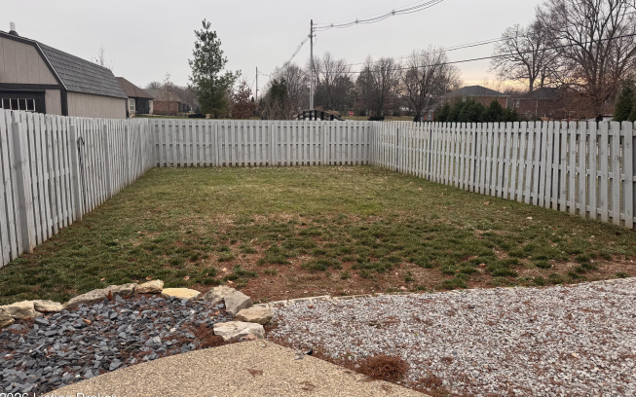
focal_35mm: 26
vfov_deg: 47.5
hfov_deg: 70.4
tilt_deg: -8.4
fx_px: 451
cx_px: 312
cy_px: 177
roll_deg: -0.9
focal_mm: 6.76
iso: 80
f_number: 1.78
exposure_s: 1/693
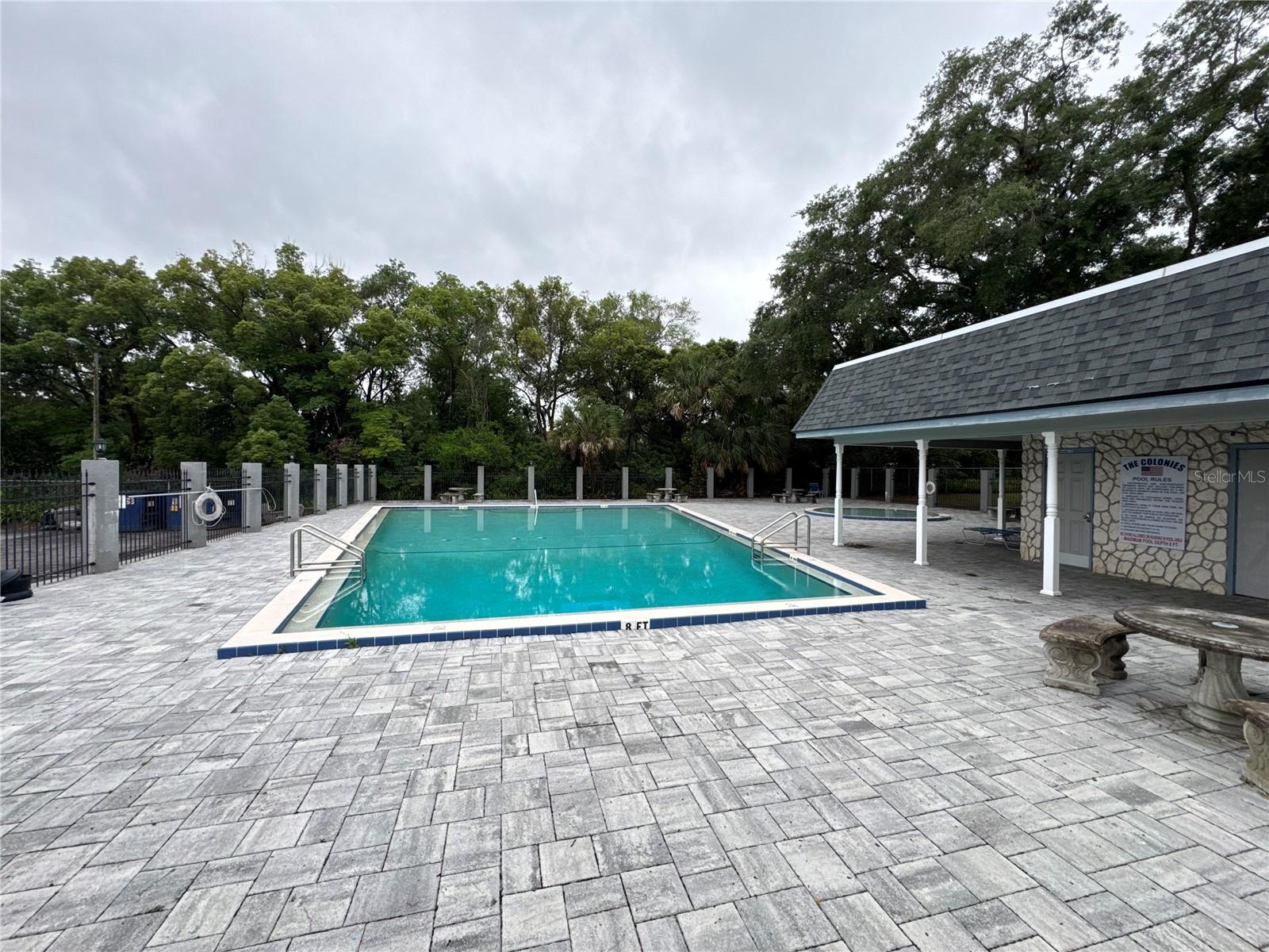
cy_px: 476
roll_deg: -0.8
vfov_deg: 85.7
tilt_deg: -1.3
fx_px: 513
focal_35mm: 14
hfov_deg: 102.1
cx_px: 634
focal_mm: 2.22
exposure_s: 1/135
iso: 40
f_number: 2.2
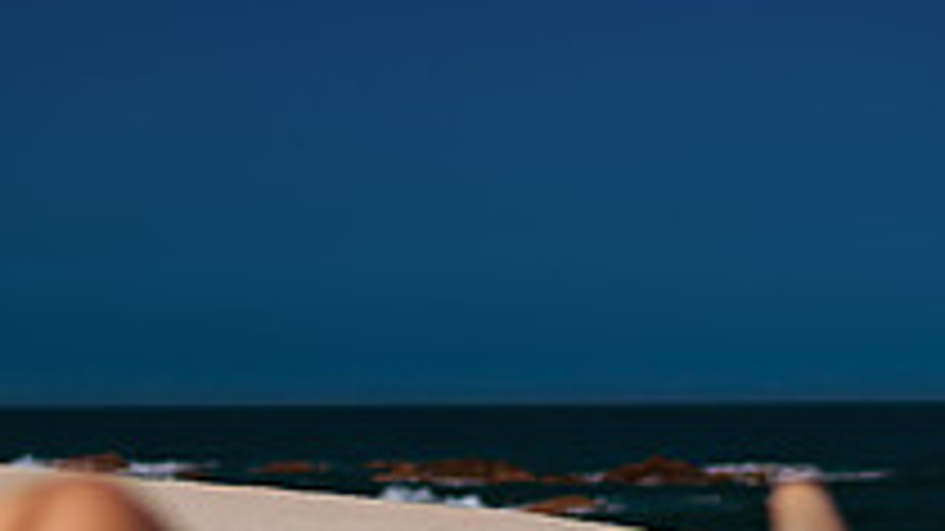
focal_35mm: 168
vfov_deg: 7.2
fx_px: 4209
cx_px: 436
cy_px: 443
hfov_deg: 12.8
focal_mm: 58
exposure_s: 1/8000
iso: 50
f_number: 1.8
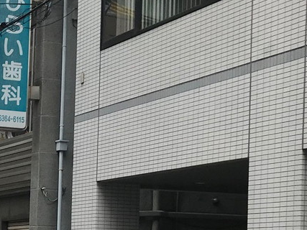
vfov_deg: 13.7
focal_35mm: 105
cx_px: -99
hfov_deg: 17.5
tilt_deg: +0.5
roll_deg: -1.5
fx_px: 931
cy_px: 271
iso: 20
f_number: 1.8
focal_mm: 3.99
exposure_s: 1/1053
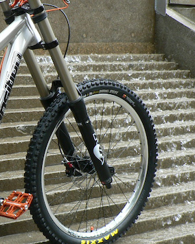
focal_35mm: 77
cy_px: 151
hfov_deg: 18.6
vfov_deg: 24.7
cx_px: -51
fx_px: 555
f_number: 2.8
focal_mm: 6
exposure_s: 1/100
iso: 64
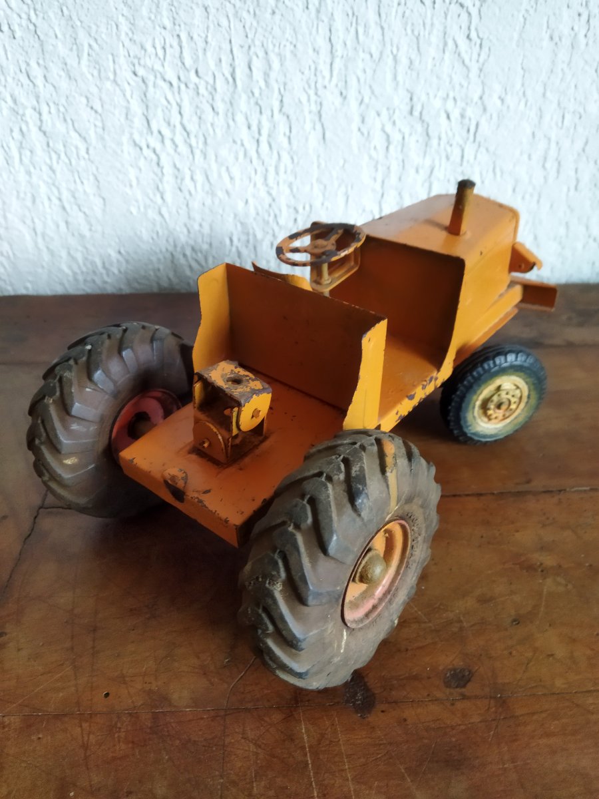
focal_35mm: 27
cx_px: 300
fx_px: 623
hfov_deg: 51.4
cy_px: 400
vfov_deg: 65.3
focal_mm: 4.71
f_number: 1.79
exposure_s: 1/33
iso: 334
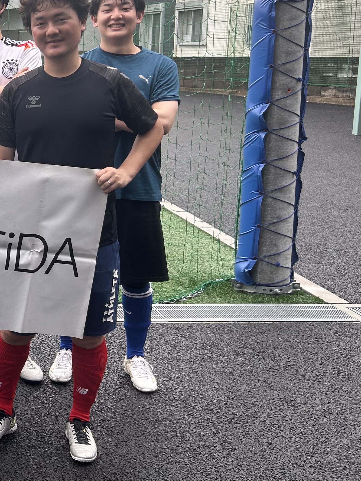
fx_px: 820
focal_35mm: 59
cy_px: 185
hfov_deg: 21.6
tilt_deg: -9.0
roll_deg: +1.1
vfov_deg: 32.6
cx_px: -147
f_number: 1.5
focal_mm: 5.7
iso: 50
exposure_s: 1/748
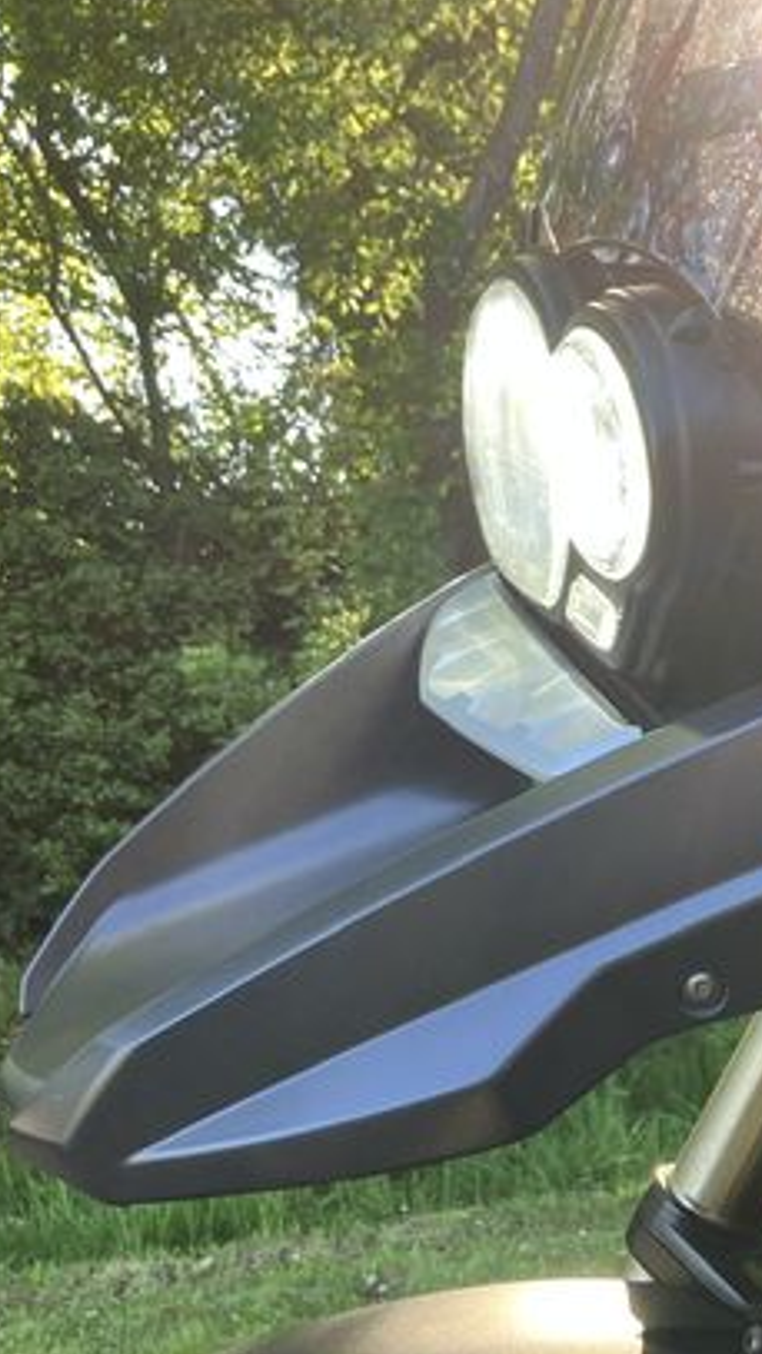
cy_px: 719
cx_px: 809
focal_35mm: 48
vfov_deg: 42.9
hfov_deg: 23.6
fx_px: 1724
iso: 50
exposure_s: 1/92
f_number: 1.8
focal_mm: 3.99
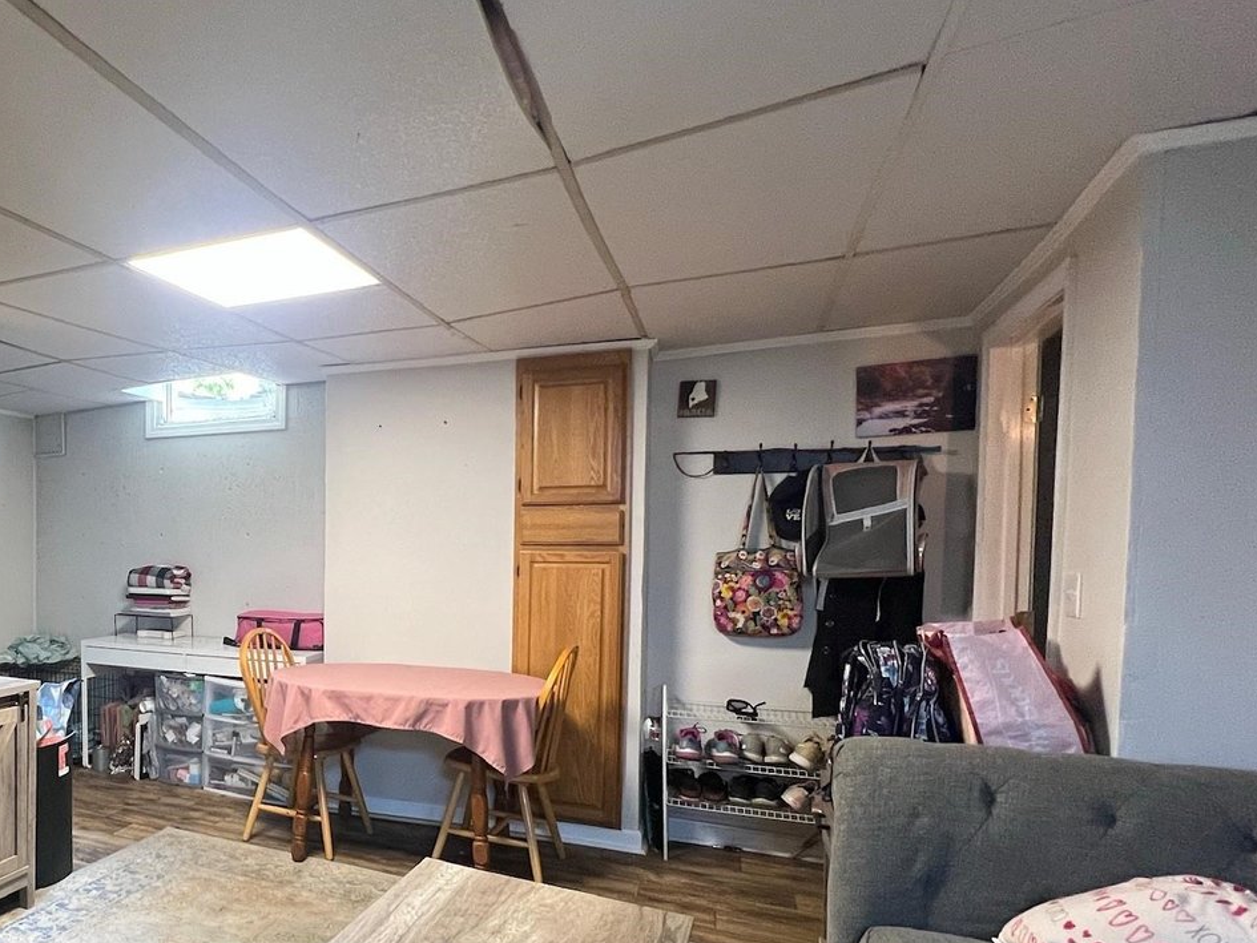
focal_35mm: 22
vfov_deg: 60.4
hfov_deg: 67.0
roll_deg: +0.4
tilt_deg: -1.9
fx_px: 799
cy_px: 583
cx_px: 201
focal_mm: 1.57
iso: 320
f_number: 1.8
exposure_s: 1/60
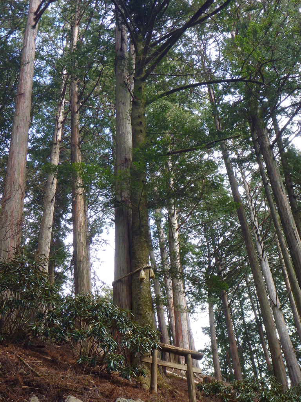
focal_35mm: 44
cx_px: 150
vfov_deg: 42.9
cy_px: 201
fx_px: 510
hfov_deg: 32.9
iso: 125
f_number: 4.3
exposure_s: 1/40
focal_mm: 7.8
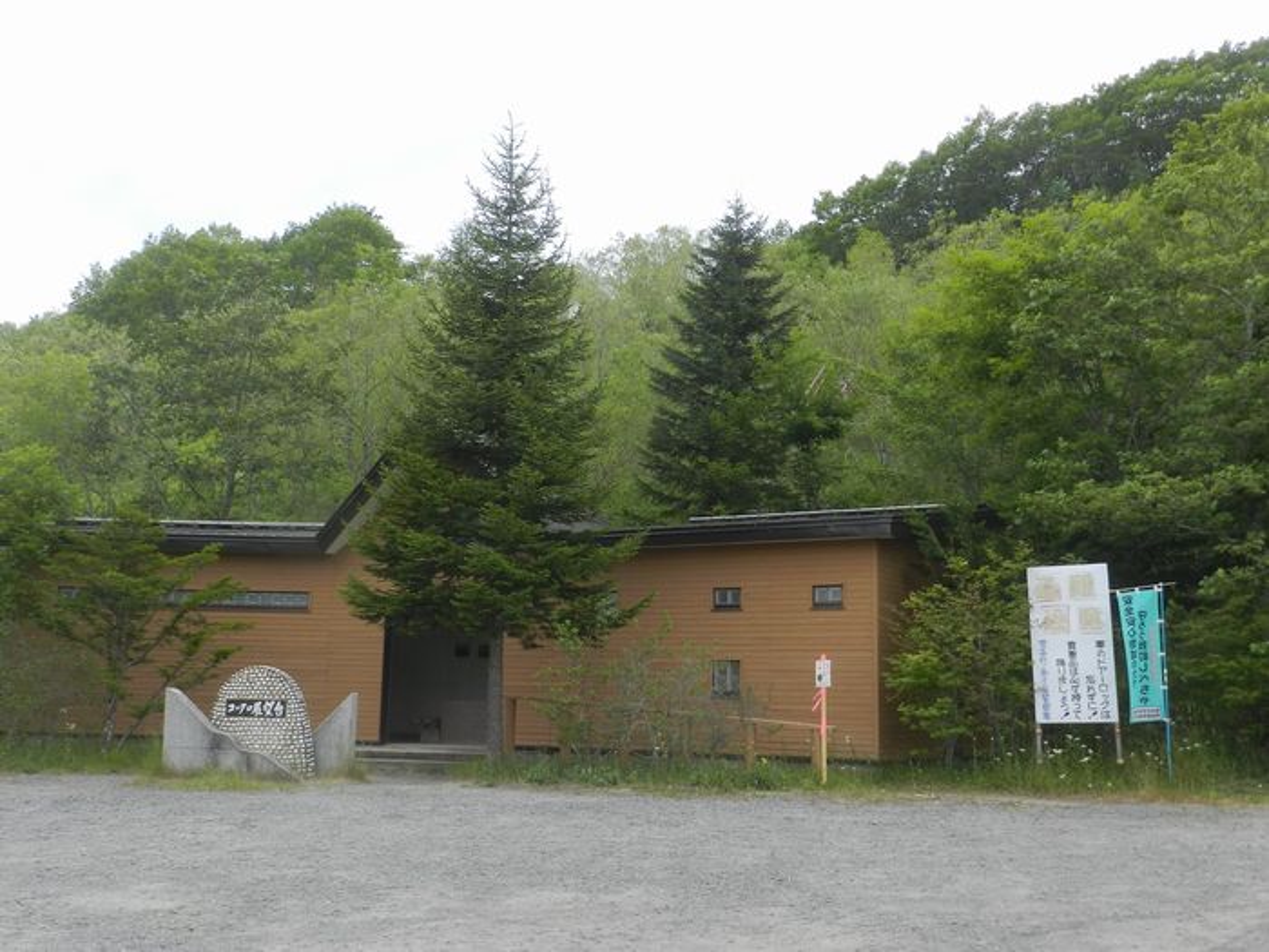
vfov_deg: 37.7
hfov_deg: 49.0
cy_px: 476
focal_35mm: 38
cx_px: 634
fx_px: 1393
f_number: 4
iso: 160
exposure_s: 1/250
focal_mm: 6.7
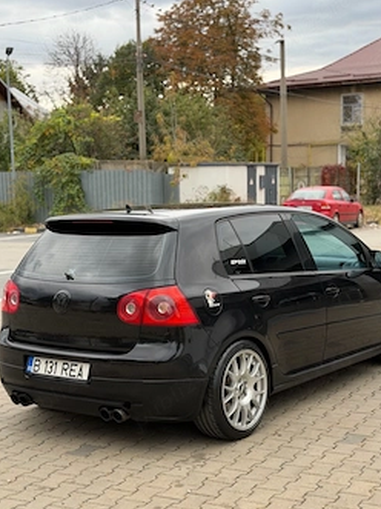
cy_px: 289
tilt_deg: -9.4
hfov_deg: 25.2
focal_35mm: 58
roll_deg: +0.4
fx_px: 852
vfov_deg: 33.2
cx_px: 214
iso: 64
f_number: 1.78
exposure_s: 1/382
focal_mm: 6.76
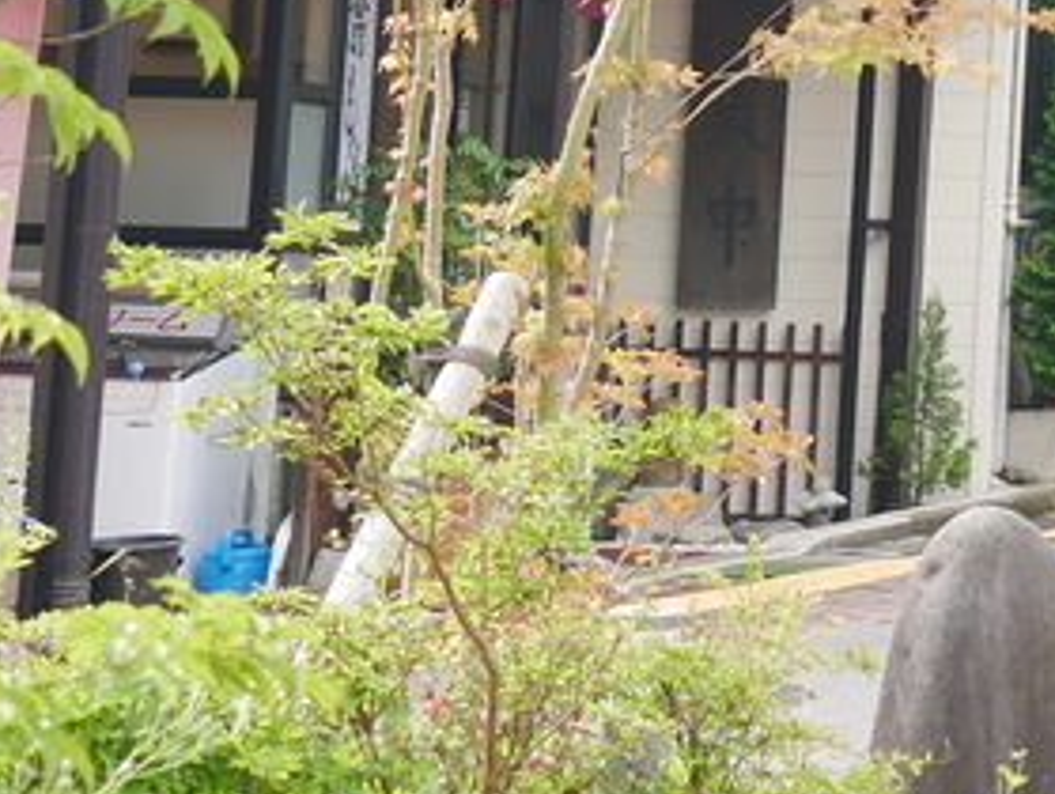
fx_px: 6561
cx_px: 2133
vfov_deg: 6.7
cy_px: -864
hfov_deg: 8.7
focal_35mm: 215
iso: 200
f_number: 3.2
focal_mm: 25
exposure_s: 1/400
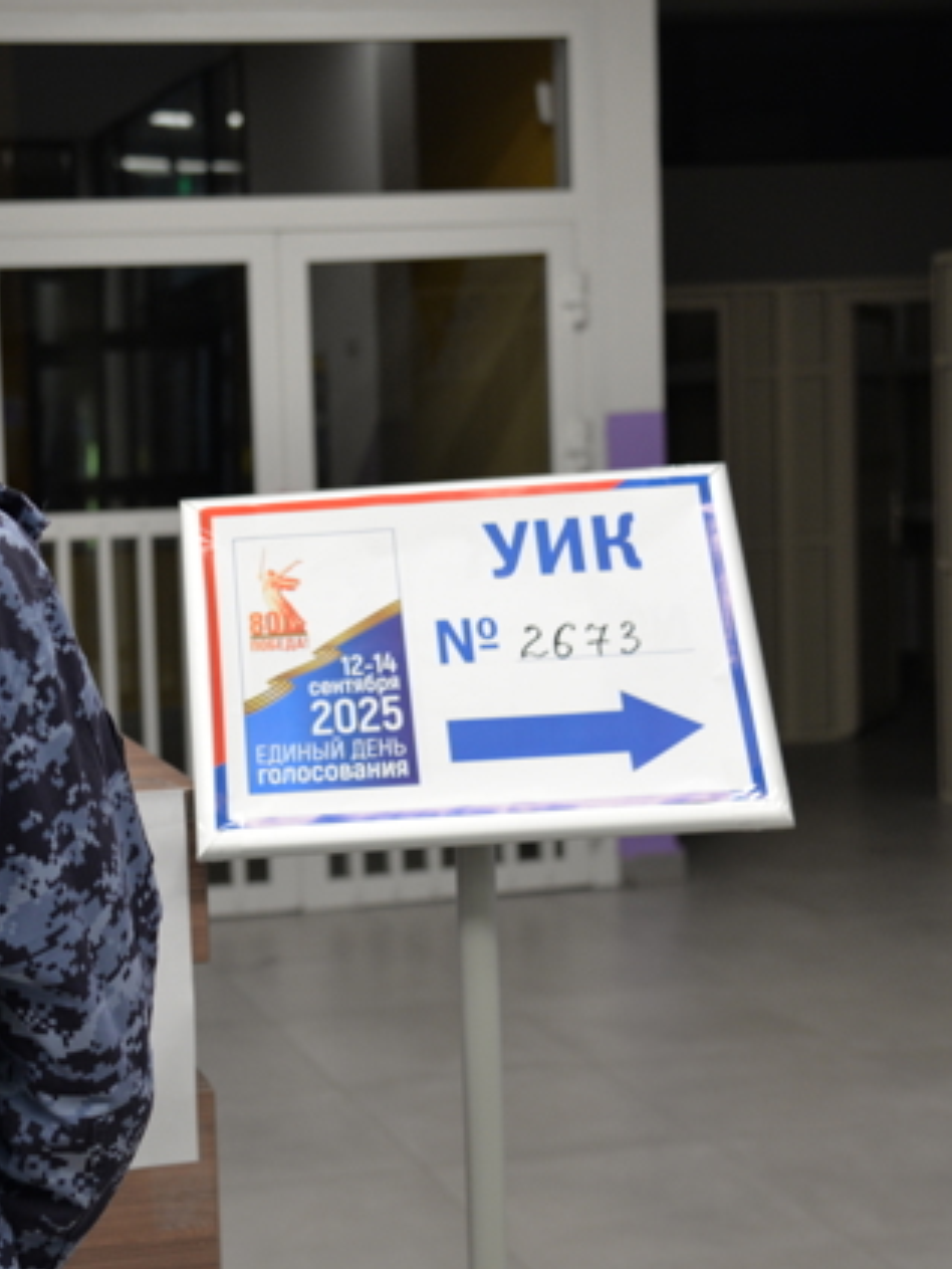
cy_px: 603
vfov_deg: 29.8
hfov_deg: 22.2
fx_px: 2382
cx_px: 149
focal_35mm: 65
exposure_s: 1/60
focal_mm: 38
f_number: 4
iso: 800
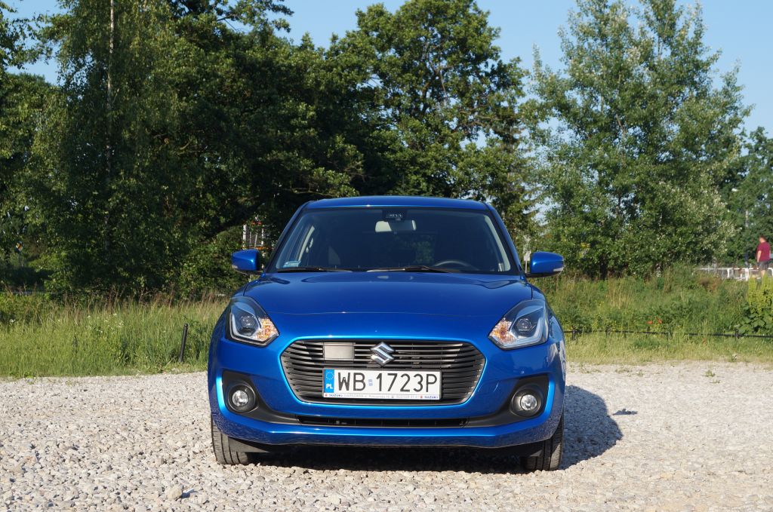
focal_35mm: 52
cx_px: 386
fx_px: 1125
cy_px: 256
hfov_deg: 37.9
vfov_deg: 25.7
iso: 100
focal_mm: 35
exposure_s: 1/160
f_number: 8
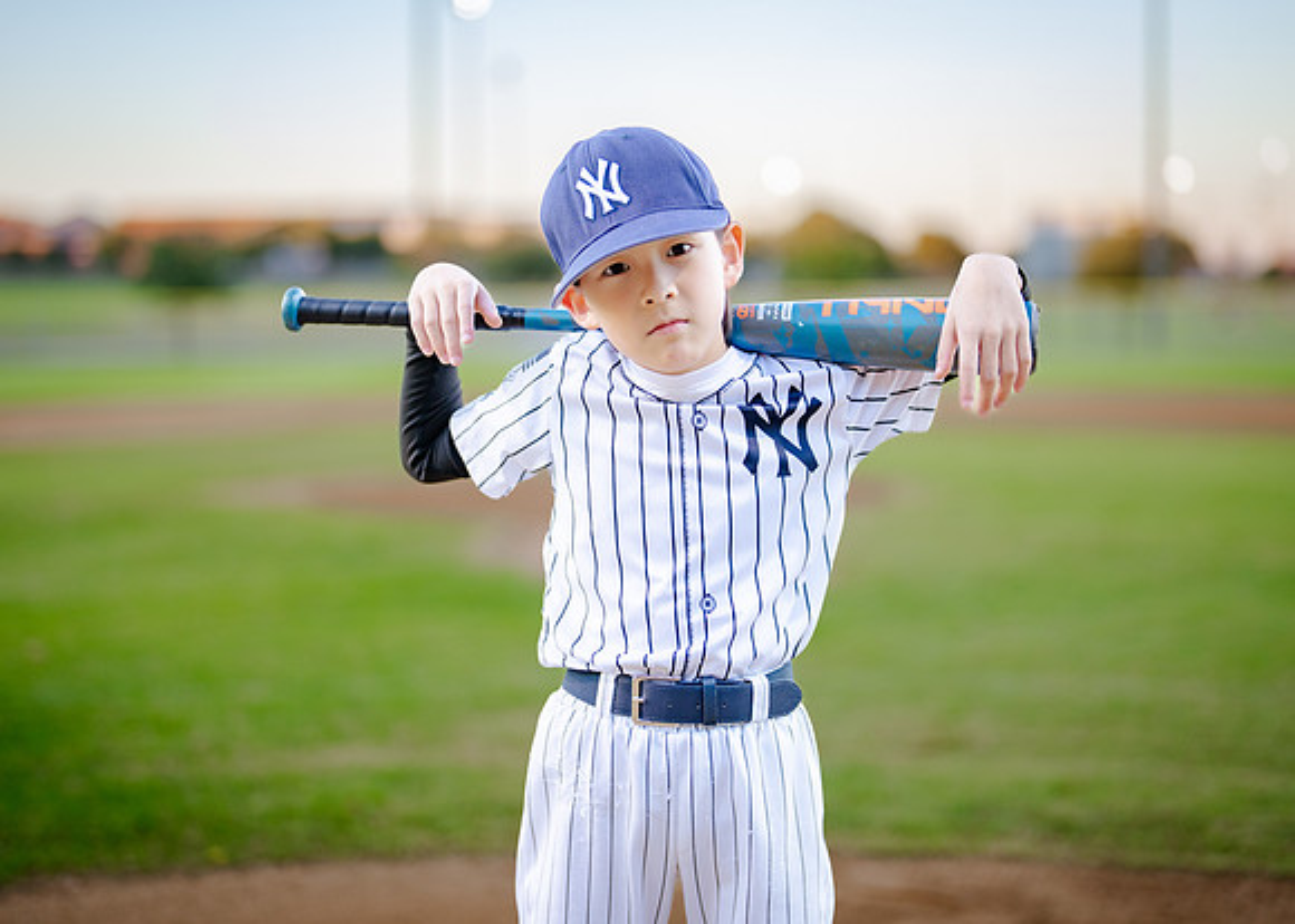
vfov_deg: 23.6
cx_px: 654
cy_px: 415
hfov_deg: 32.7
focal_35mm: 60
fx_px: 2207
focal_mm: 50
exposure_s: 1/1000
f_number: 1.2
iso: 250
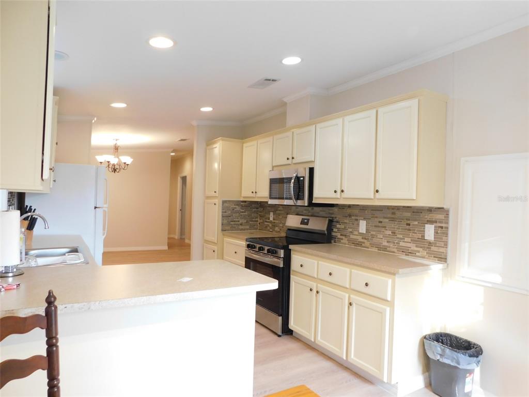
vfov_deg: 58.9
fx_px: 351
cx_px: 264
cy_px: 198
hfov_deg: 73.9
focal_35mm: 23
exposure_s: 1/30
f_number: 3
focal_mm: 4
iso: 250
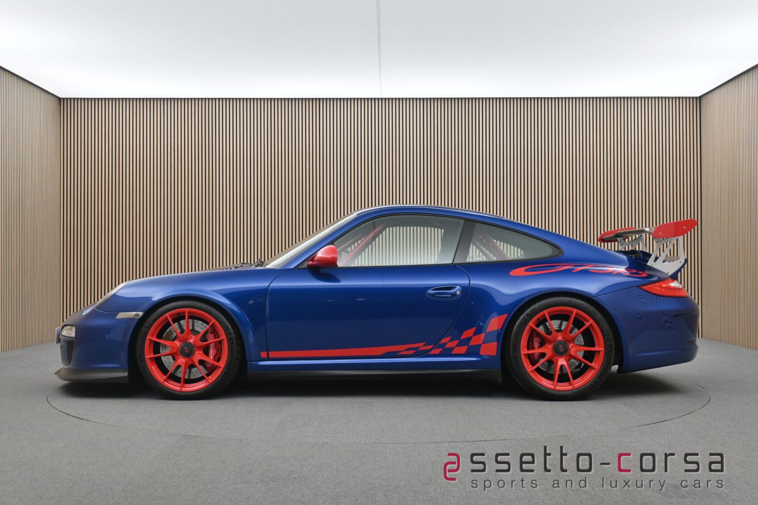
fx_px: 868
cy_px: 252
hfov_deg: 47.2
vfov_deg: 32.4
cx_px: 379
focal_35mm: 41
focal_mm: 27.5
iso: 640
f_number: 4.5
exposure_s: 1/40
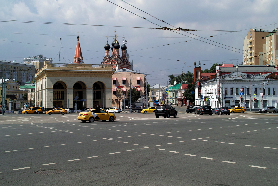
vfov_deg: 28.6
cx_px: 139
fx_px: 363
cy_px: 93
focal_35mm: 47
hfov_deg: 41.9
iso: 100
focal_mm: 28
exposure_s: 1/250
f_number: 11
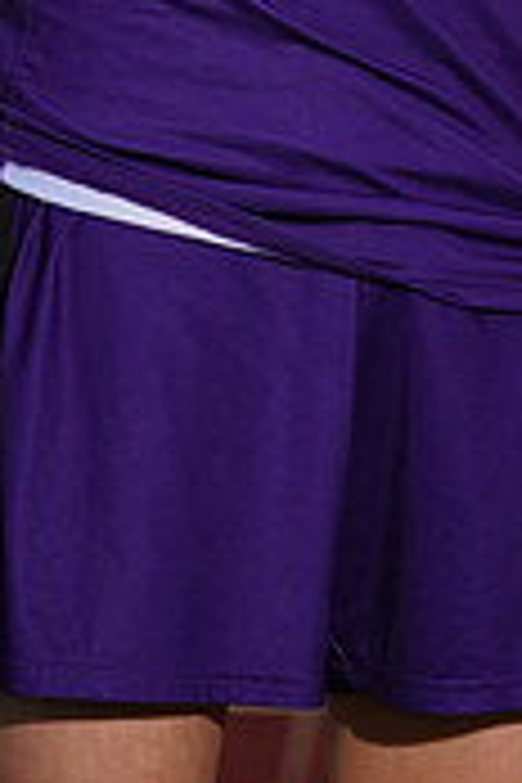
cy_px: -405
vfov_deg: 1.5
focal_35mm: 1330
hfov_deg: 1.0
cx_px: 218
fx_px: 28925
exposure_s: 1/200
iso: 100
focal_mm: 400
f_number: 7.1
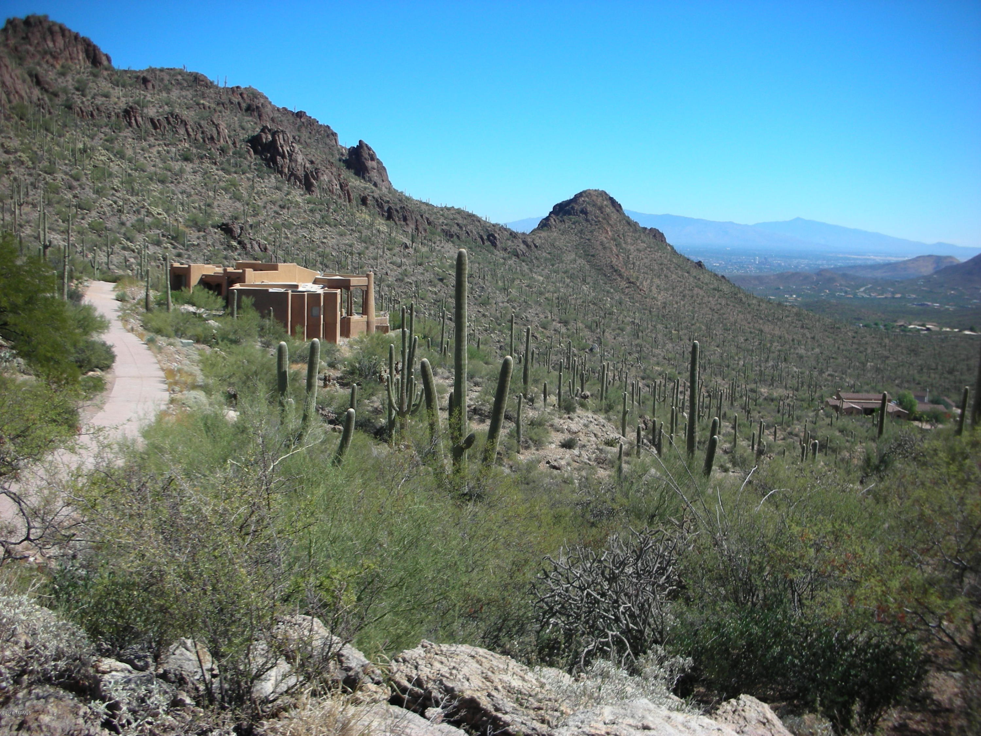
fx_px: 992
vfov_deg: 40.7
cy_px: 368
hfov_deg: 52.6
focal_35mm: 35
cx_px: 490
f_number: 8.5
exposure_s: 1/90.1
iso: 50
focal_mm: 5.8
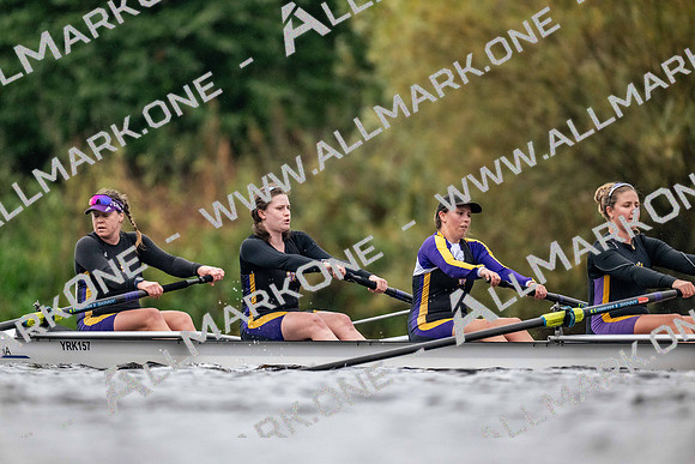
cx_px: 348
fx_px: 11586
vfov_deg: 2.3
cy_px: 232
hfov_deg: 3.4
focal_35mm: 600
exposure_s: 1/2500
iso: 3200
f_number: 4
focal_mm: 600
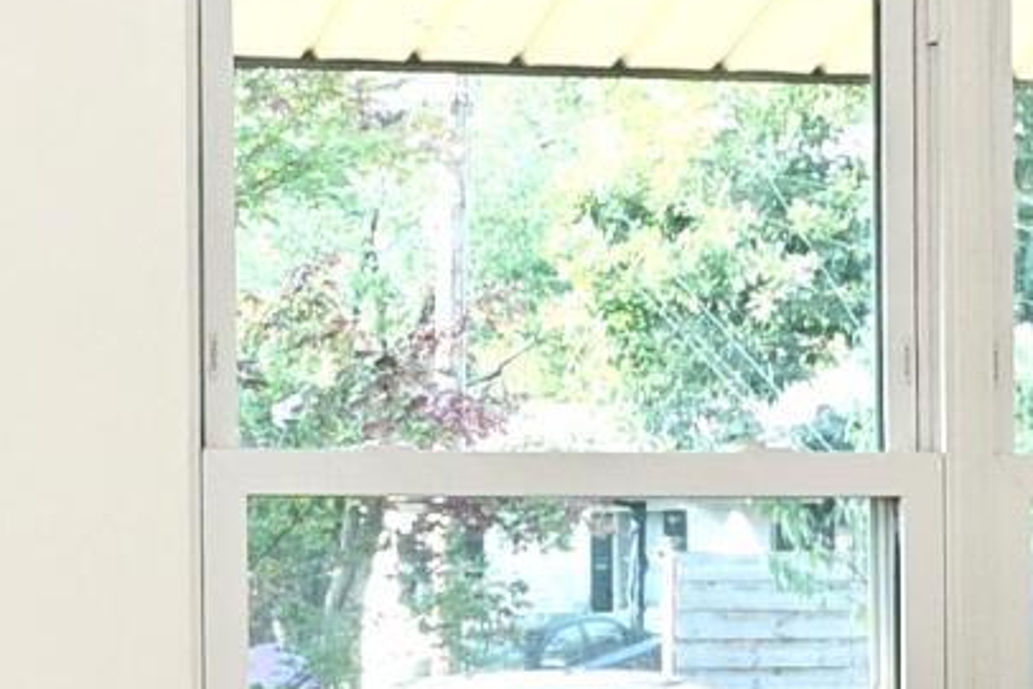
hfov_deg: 15.4
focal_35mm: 133
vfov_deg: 10.3
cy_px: 636
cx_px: 310
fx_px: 3818
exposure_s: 1/60
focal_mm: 12
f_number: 4
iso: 250
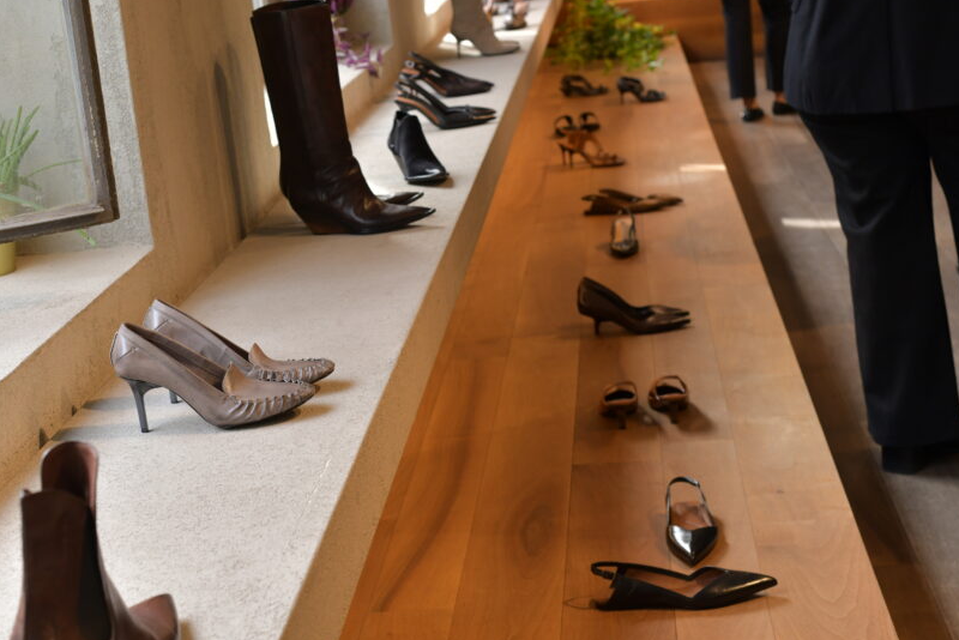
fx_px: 1705
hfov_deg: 31.3
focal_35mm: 64
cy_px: 287
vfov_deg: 21.3
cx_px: 379
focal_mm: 50
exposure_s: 1/200
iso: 800
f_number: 6.3
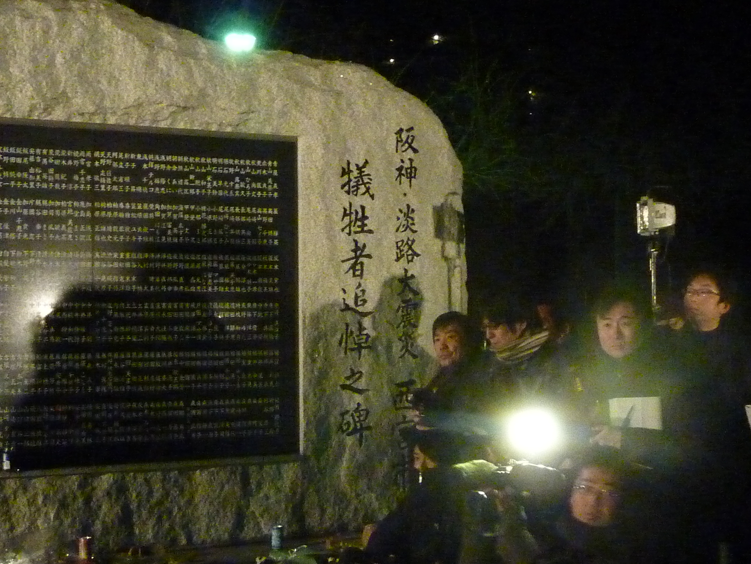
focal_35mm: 71
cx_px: 376
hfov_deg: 27.4
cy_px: 282
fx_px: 1540
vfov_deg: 20.7
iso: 1000
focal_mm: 6.5
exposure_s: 1/8
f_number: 3.6
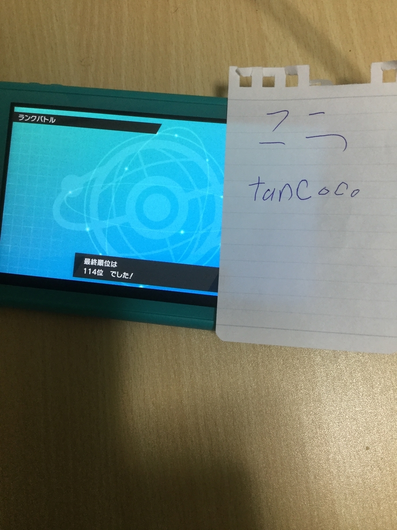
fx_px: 474
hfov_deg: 45.4
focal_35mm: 31
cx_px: 198
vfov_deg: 58.4
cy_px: 265
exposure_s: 1/30
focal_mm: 3.3
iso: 80
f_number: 2.4
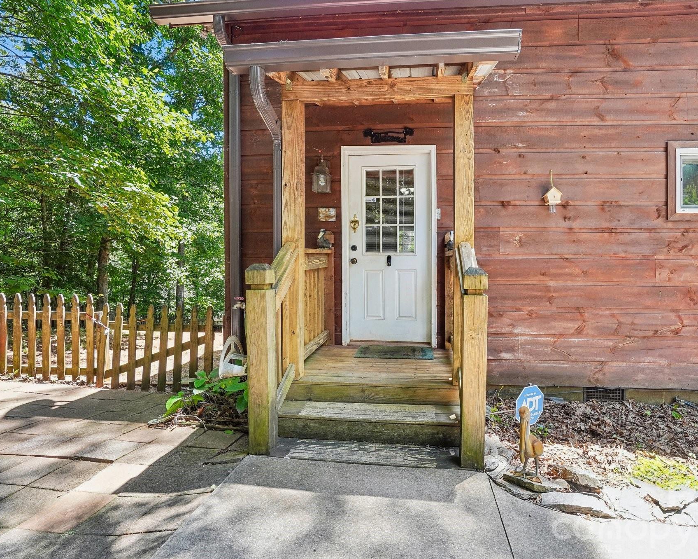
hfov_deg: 89.4
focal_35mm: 17
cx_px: 378
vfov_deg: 77.0
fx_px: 351
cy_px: 279
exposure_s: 1/30
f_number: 8
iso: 250
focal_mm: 10
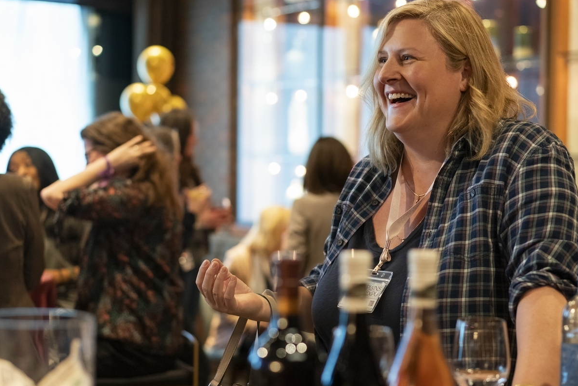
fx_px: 1172
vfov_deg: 18.7
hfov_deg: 27.7
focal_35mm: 73
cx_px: 335
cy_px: 204
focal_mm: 55
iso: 3200
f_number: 2.2
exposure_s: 1/125
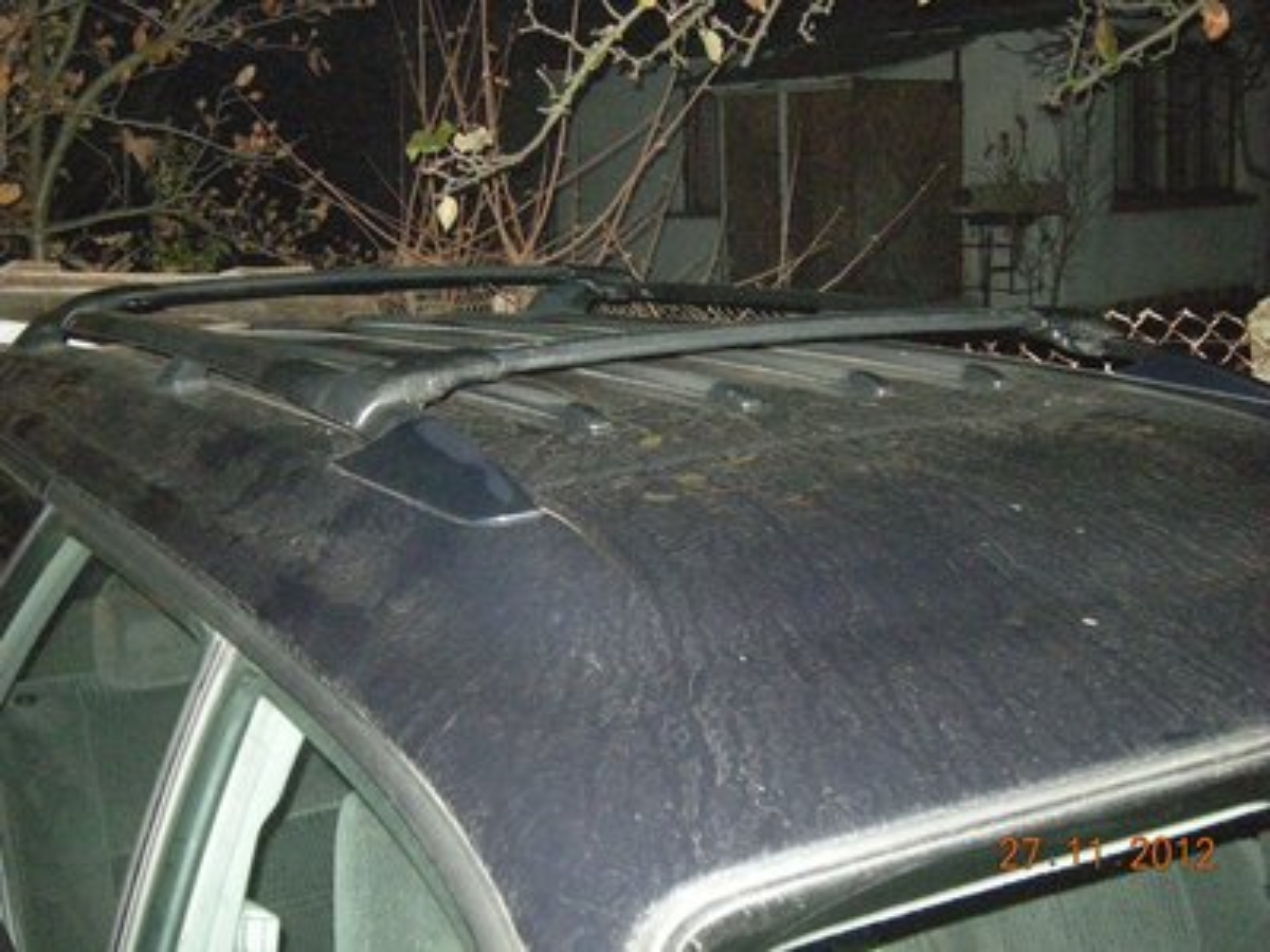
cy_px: 476
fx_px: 1651
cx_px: 635
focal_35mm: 45
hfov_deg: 42.1
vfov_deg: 32.2
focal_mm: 7.5
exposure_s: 1/60
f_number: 3.5
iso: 1000
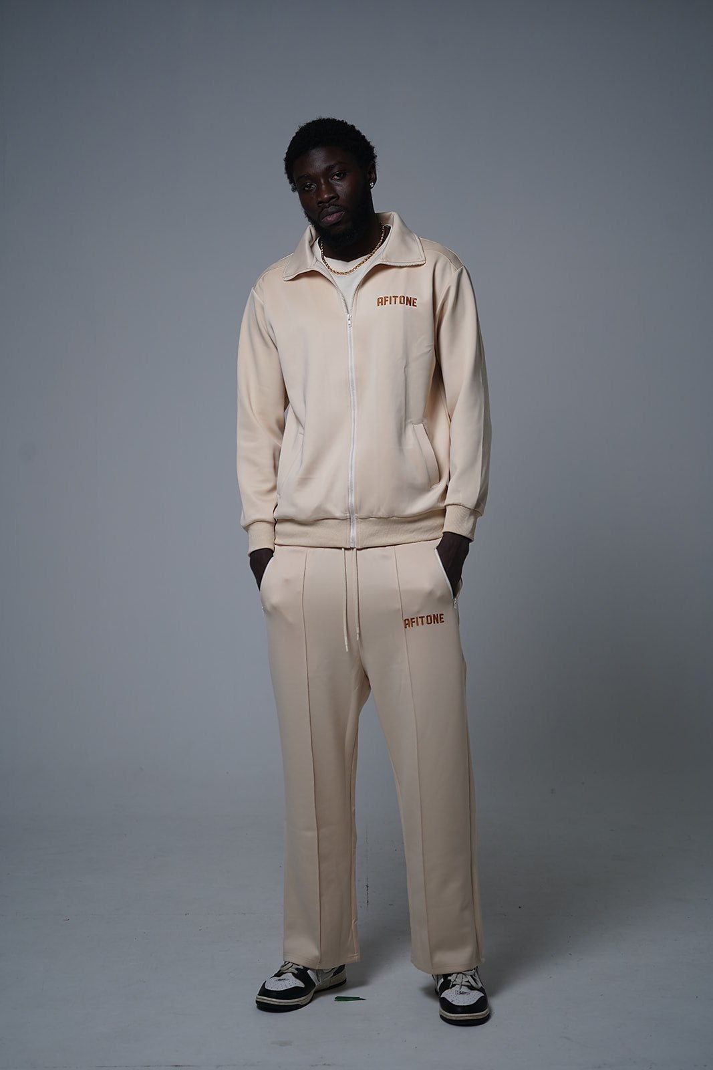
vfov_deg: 28.8
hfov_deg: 19.5
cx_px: 356
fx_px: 2079
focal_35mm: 70
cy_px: 535
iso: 500
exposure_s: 1/200
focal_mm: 70
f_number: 4
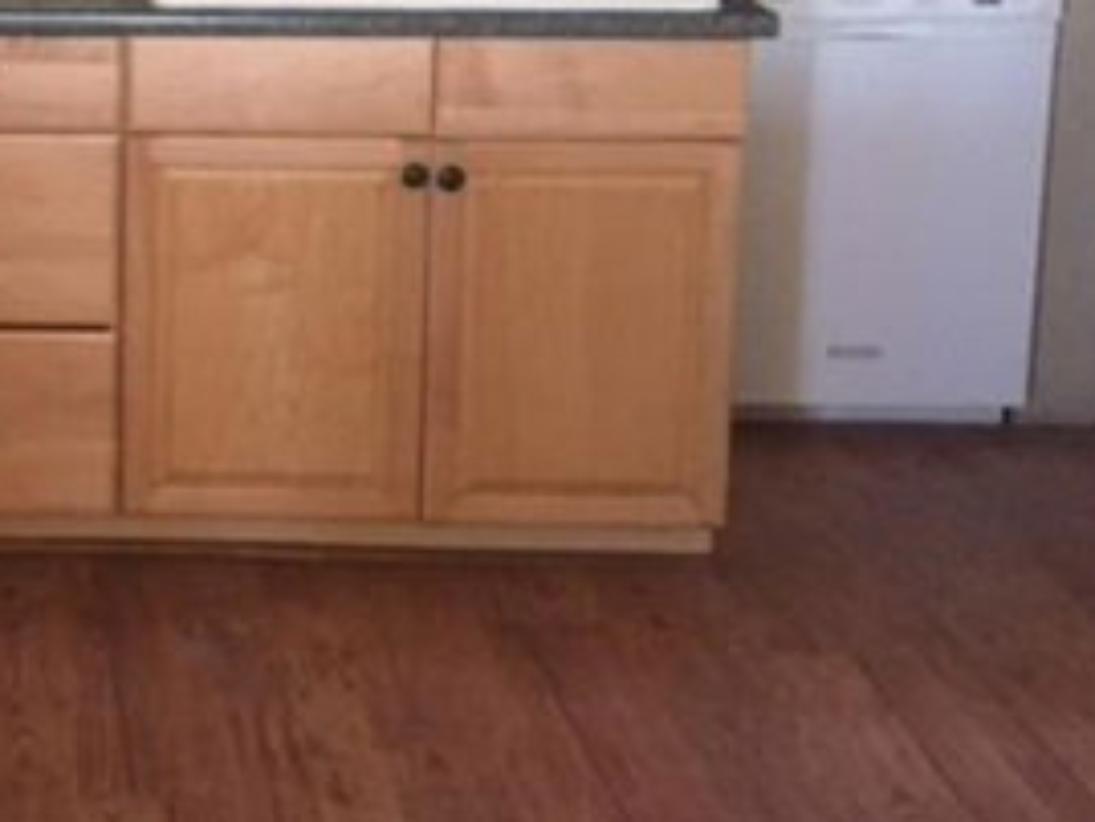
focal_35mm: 69
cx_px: -85
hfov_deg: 26.2
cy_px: -65
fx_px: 2184
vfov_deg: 20.4
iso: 250
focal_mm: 4.15
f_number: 2.2
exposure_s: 1/30
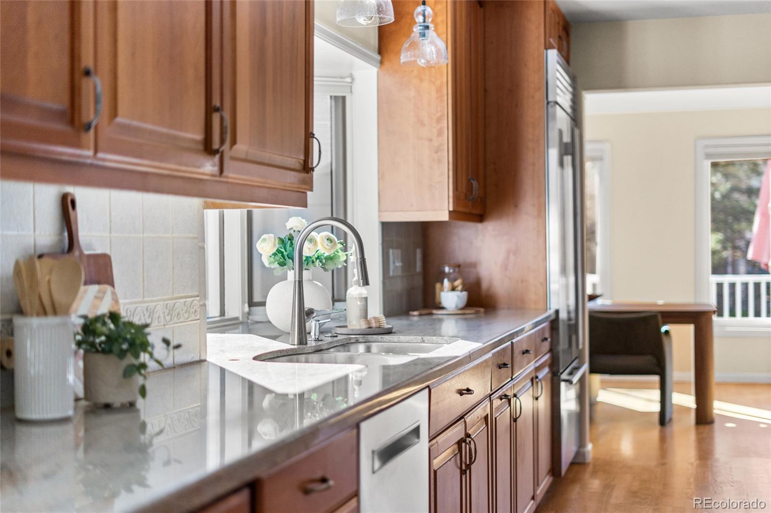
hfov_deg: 39.6
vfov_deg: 27.0
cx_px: 386
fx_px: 1071
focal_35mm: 50
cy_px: 256
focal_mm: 50
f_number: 1.8
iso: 400
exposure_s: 1/800
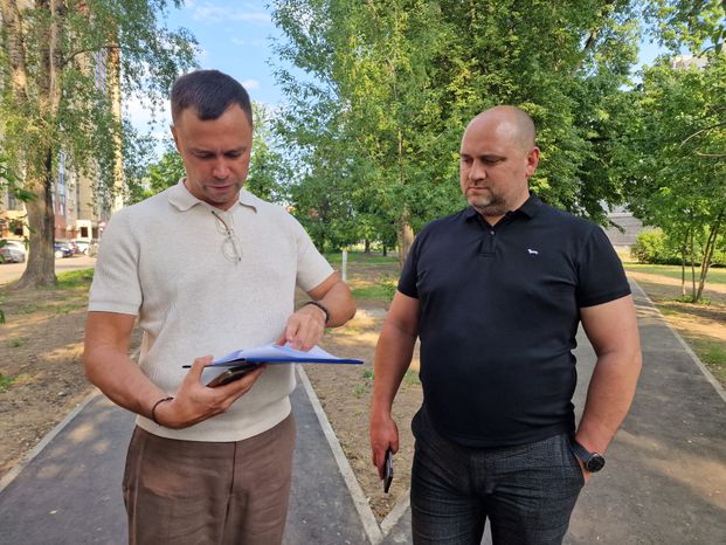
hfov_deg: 73.9
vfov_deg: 58.9
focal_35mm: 23
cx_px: 363
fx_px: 482
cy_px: 272
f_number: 1.8
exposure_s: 1/180
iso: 50
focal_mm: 6.4
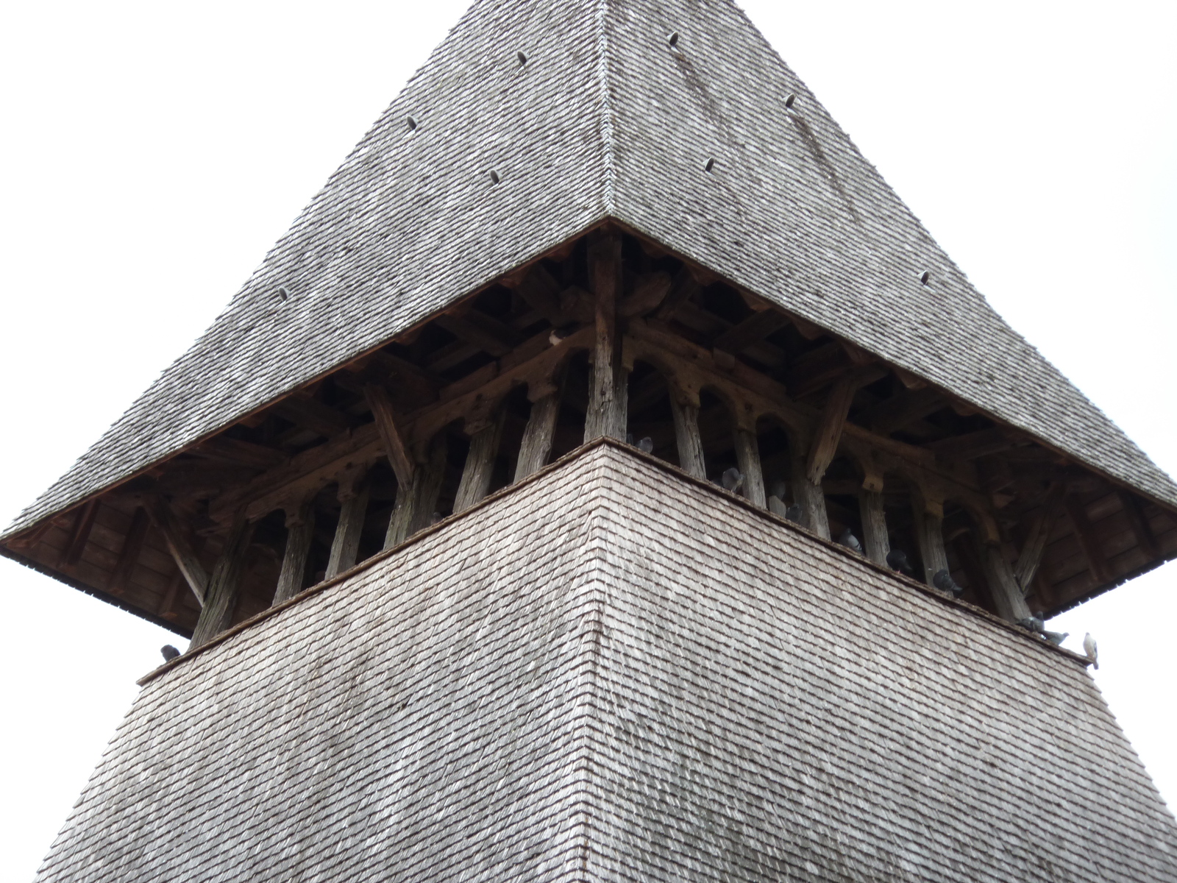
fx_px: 7140
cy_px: 442
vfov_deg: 7.1
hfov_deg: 9.4
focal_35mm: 210
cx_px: 588
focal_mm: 34.4
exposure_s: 1/80
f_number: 4.6
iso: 80
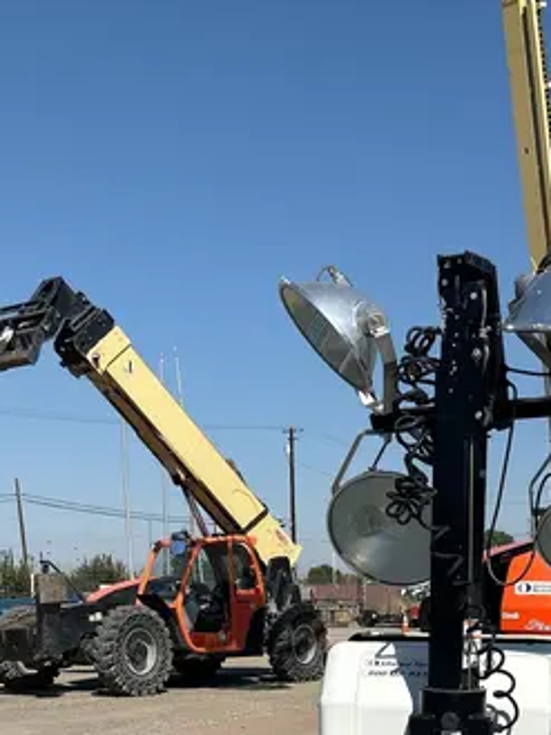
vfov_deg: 30.0
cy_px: 796
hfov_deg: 24.9
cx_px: 435
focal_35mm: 58
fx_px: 1230
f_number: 1.6
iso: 50
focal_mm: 5.96
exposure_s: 1/5076
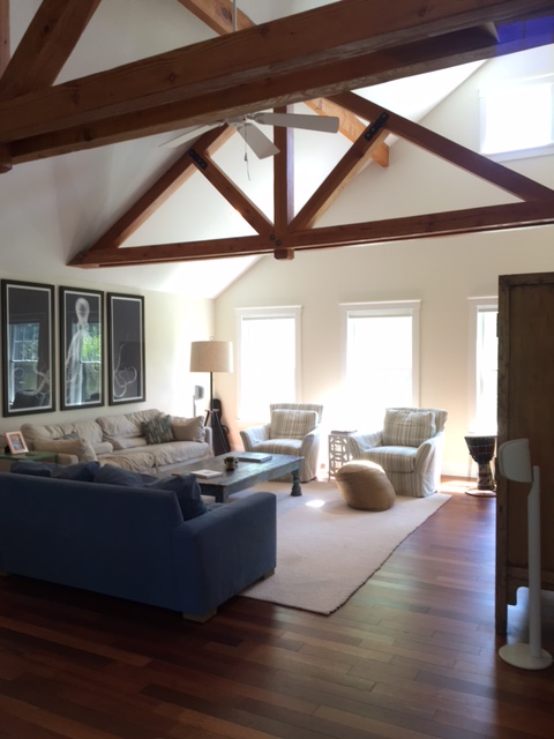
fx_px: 619
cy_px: 370
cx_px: 277
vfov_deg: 61.7
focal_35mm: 29
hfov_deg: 48.2
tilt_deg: -1.7
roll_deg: -0.6
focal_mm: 4.15
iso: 64
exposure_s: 1/30
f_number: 2.2
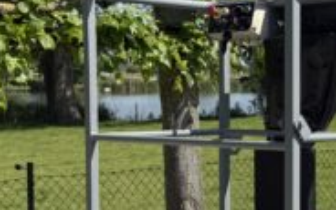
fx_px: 888
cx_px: 332
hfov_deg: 20.7
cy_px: 152
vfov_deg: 13.4
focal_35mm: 97
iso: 80
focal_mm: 6.76
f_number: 1.78
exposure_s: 1/4673
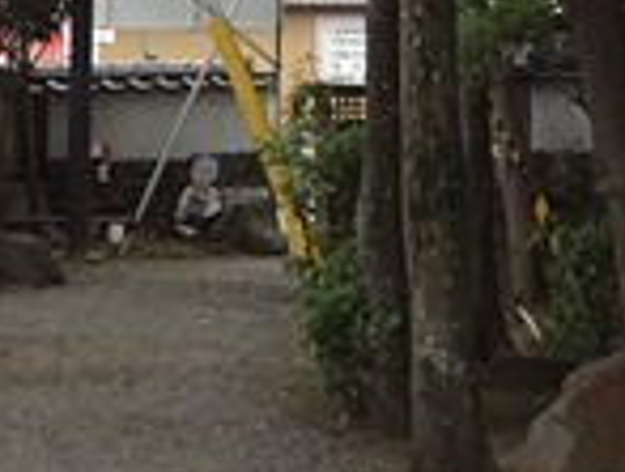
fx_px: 2063
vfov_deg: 12.4
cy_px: -227
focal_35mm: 114
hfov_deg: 17.2
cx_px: 247
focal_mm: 4.1
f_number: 3.5
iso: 500
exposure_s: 1/30
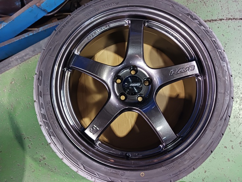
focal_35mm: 27
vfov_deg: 51.4
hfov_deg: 65.3
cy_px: 91
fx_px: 189
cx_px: 121
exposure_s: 1/20
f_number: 1.8
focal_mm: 4
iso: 400
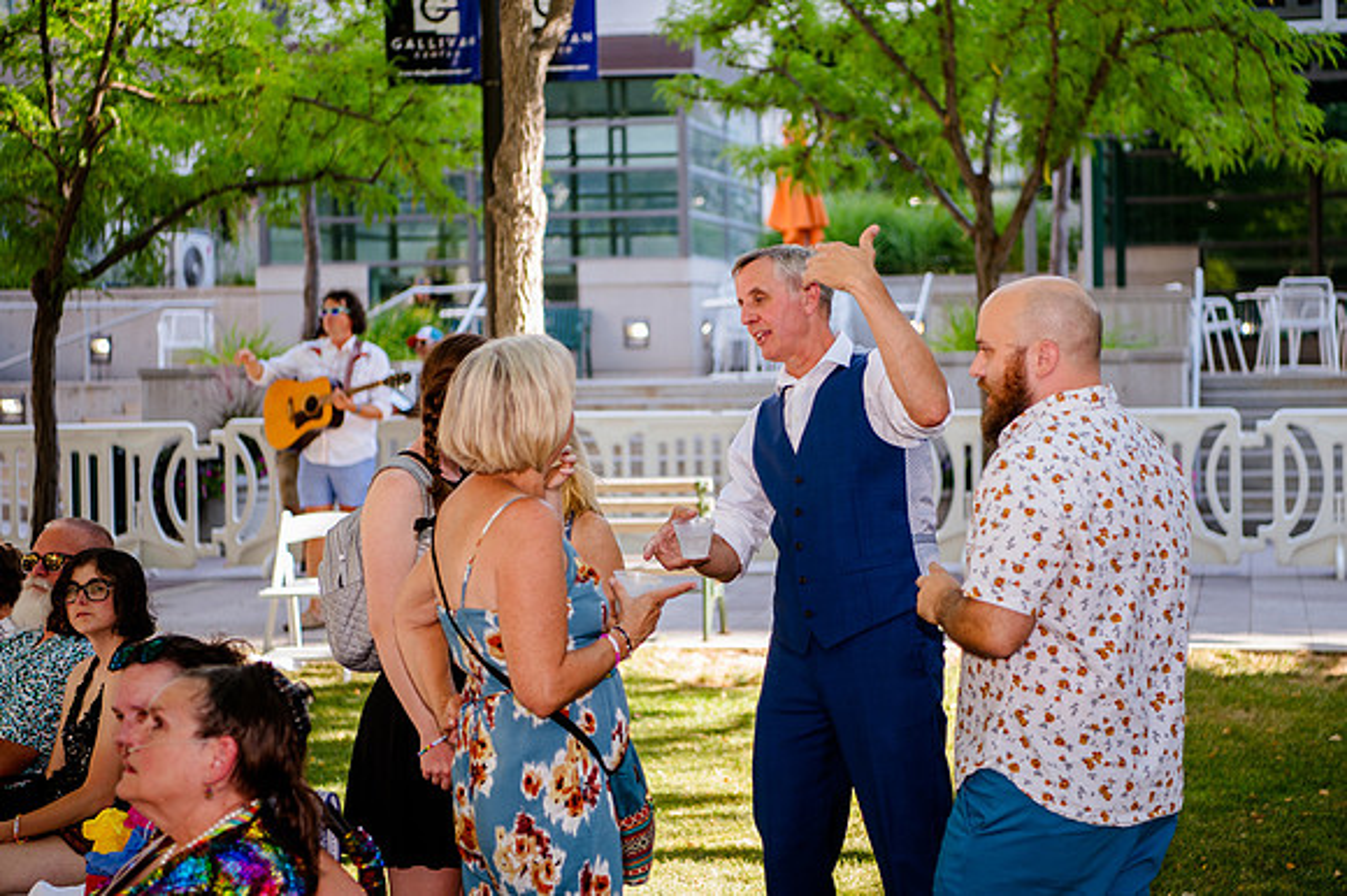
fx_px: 2864
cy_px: 380
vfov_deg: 17.8
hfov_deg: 26.4
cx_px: 776
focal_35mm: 77
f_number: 2.8
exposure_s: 1/250
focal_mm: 65
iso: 200
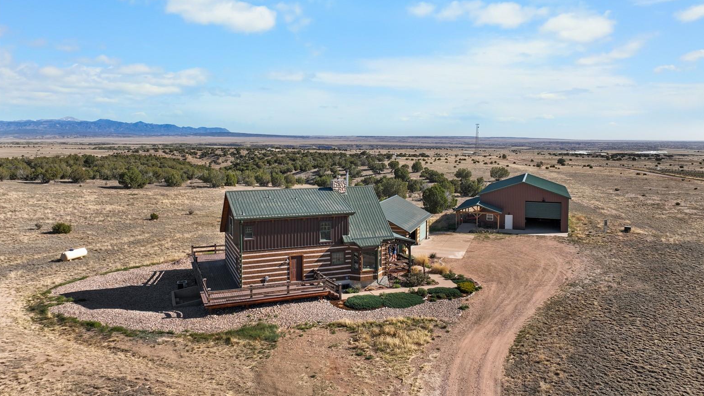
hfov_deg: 69.9
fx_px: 504
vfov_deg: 42.8
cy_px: 175
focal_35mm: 27
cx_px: 361
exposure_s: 1/50
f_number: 2.8
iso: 100
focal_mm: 12.29
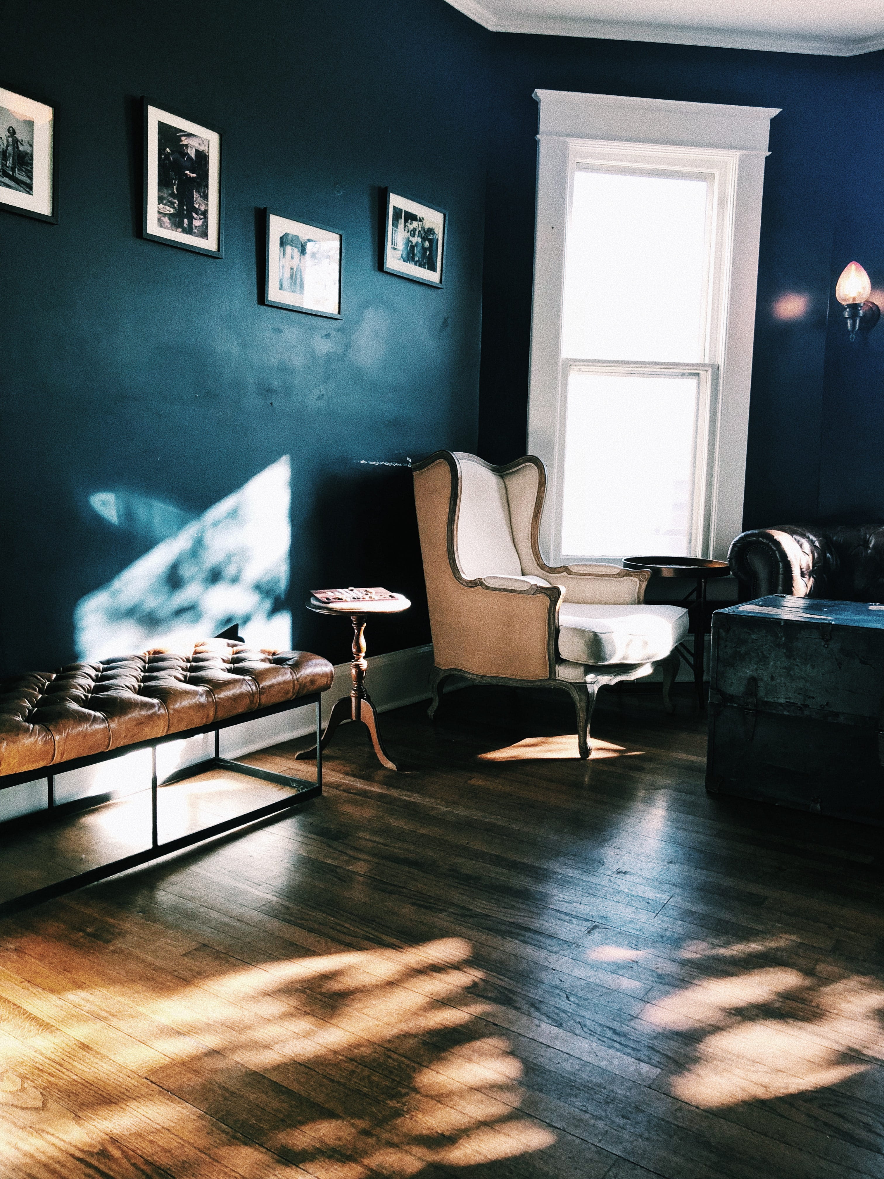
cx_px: 442
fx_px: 953
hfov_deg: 49.7
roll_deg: -1.8
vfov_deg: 63.4
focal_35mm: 28
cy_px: 590
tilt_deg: -5.9
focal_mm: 3.99
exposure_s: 1/40
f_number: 1.8
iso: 20
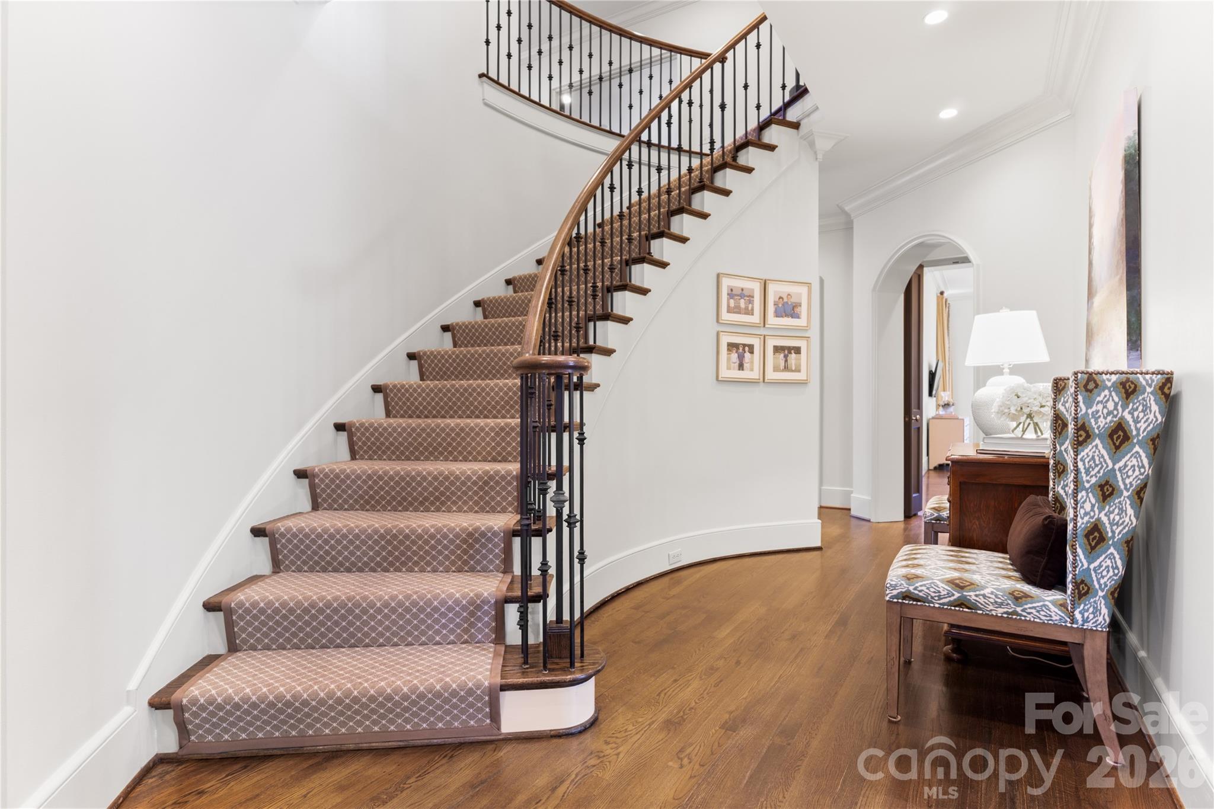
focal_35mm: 18
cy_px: 404
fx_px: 617
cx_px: 607
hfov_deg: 89.1
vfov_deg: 66.5
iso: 100
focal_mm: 12.2
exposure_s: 1/1.67
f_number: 2.8
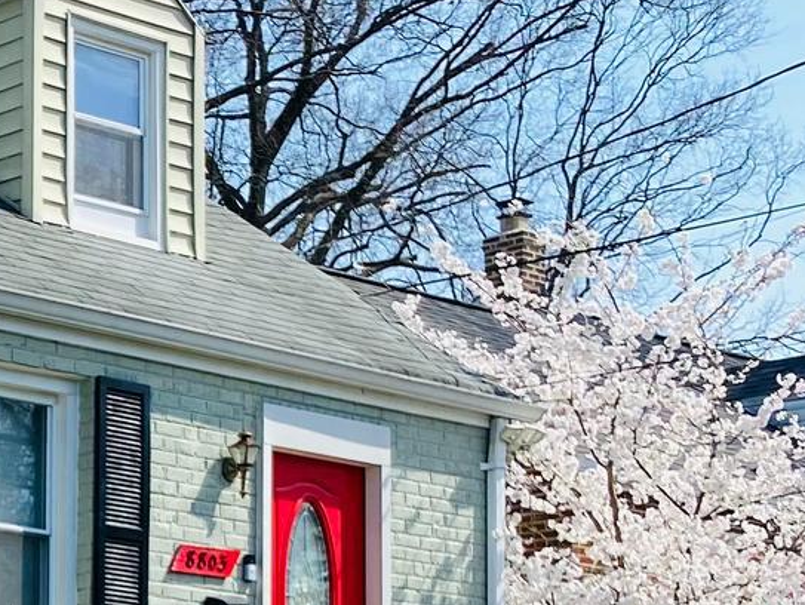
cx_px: -682
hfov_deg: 16.5
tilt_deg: +1.7
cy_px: 787
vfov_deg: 14.5
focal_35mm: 98
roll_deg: -2.1
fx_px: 2281
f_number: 1.8
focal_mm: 4.25
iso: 32
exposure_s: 1/2688
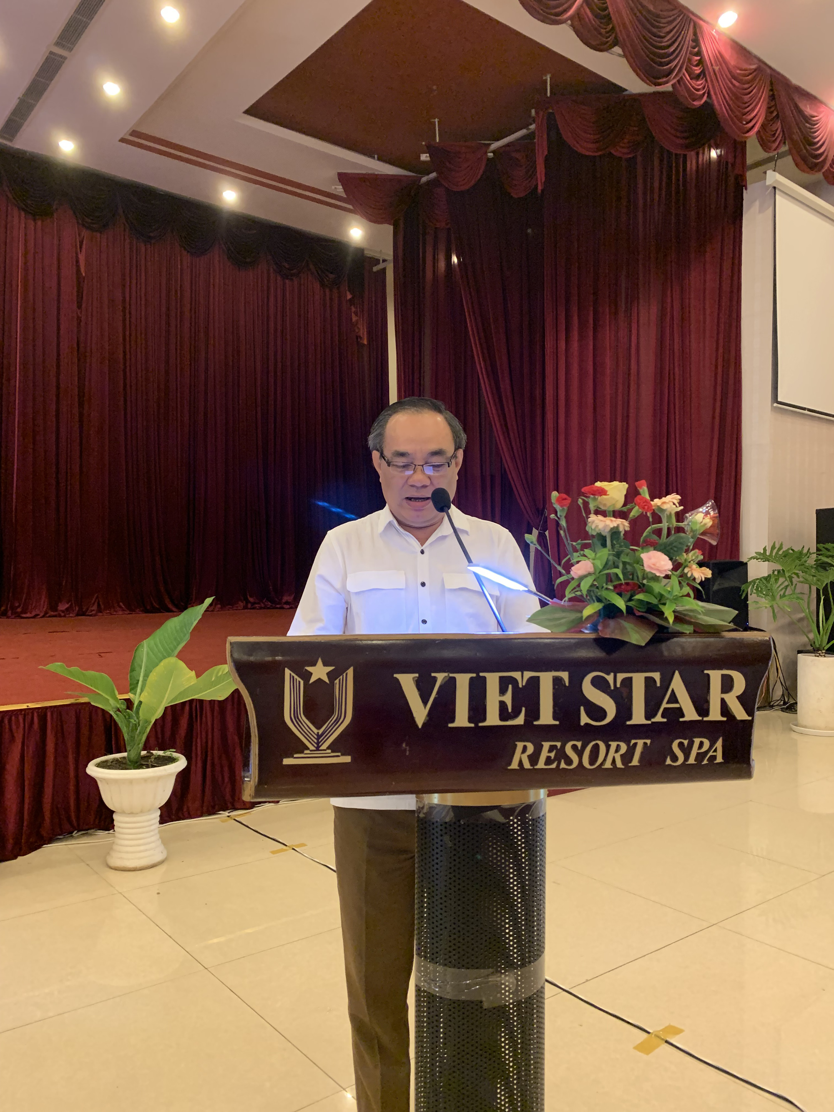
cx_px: 417
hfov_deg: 53.1
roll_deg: -0.9
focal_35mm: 26
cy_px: 556
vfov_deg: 67.3
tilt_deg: +2.7
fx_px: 835
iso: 320
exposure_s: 1/50
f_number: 1.8
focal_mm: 4.25
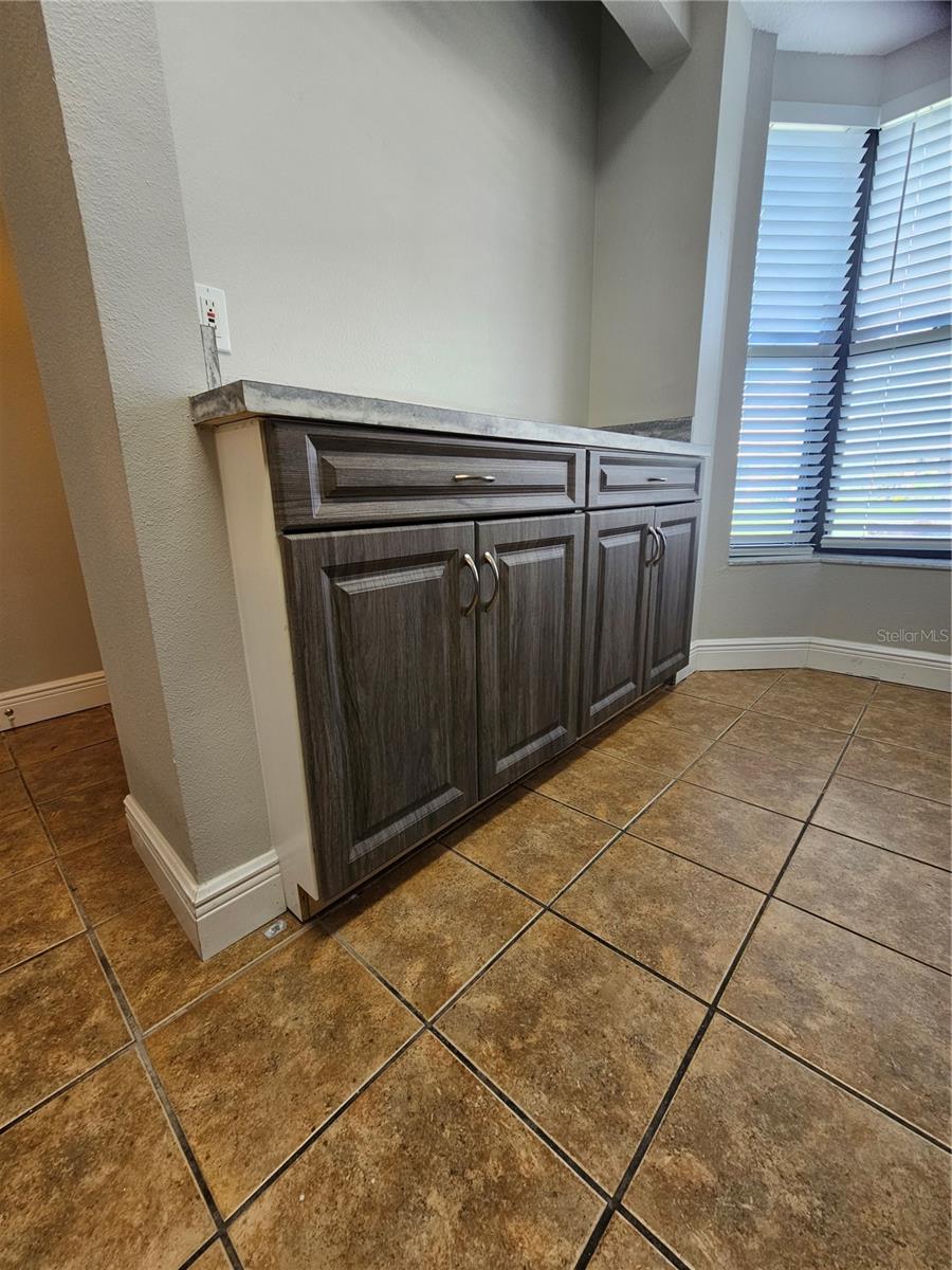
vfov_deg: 106.2
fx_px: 477
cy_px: 635
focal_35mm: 13
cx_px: 476
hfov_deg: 89.9
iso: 125
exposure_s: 1/60
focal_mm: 2.2
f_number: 2.2
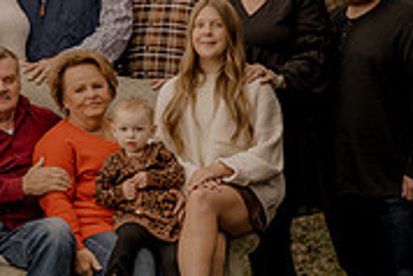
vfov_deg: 6.5
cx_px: 49
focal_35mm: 212
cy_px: 140
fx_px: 2434
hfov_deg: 9.7
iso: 160
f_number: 2.8
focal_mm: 65
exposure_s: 1/125
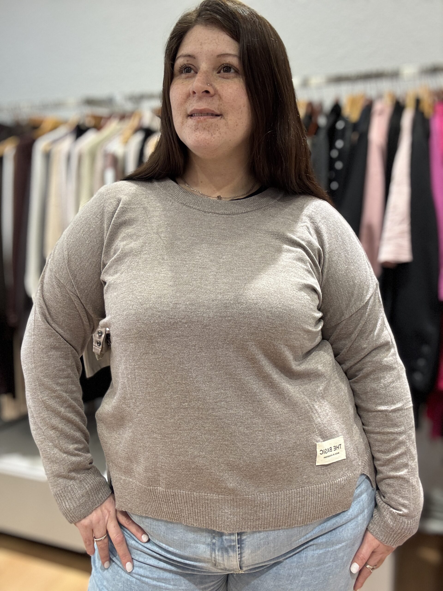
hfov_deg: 46.8
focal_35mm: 30
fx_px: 512
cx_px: 222
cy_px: 296
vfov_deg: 60.0
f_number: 1.9
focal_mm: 2.69
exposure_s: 1/50
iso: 125
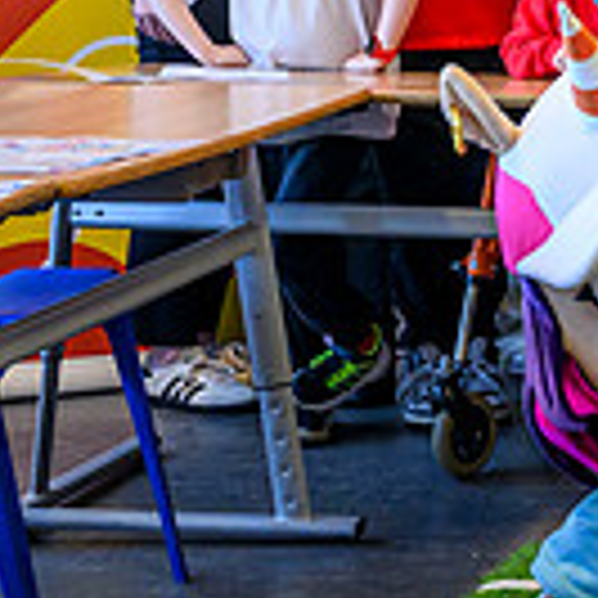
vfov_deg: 13.3
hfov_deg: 12.2
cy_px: -69
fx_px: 2521
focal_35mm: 129
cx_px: 1127
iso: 2500
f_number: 4.5
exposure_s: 1/200
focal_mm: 31.5
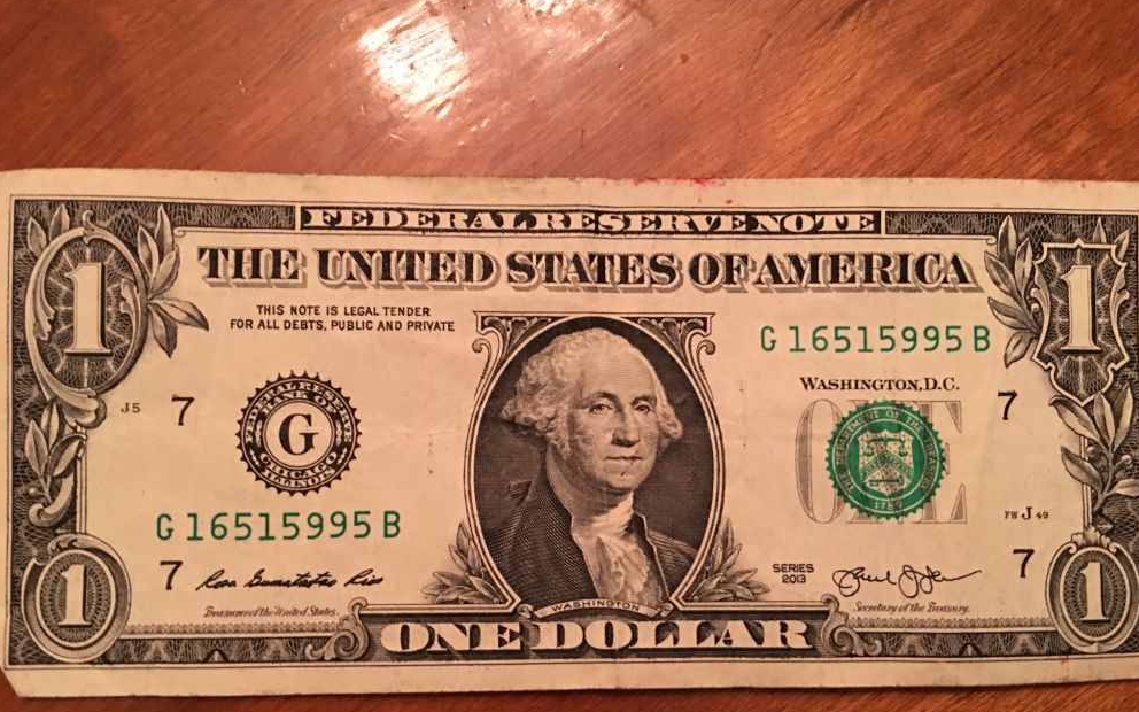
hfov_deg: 61.2
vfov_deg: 40.6
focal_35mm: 31
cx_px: 570
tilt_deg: -85.6
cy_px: 388
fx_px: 962
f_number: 2.2
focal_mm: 4.15
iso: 64
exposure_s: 1/4
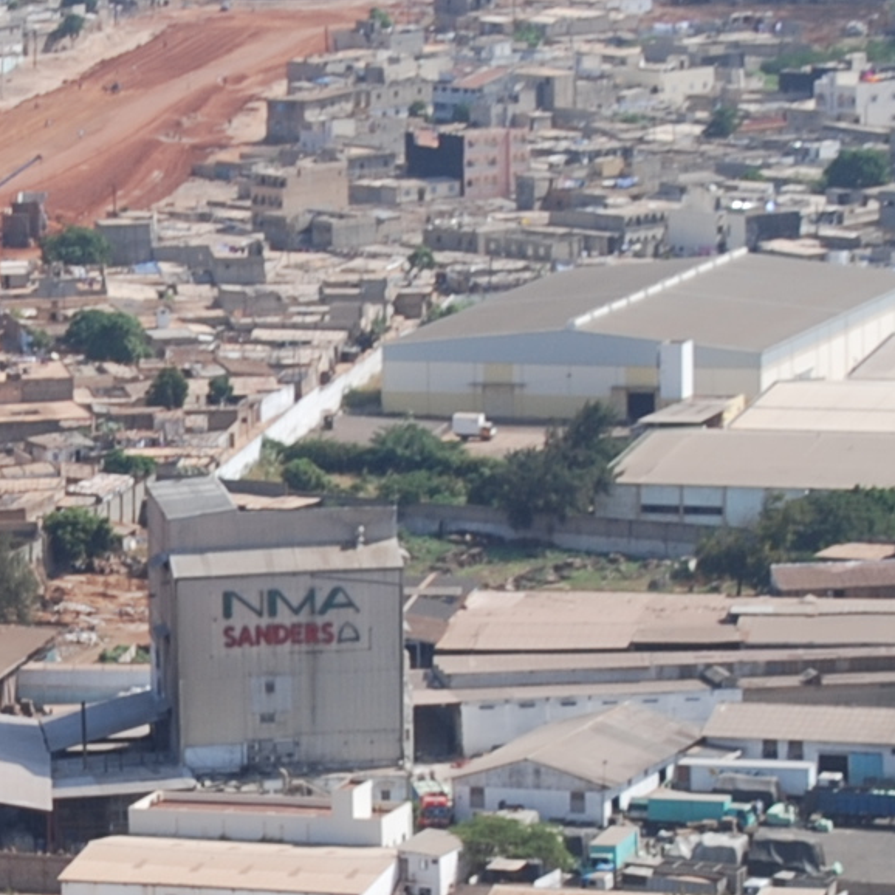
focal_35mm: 269
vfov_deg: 6.5
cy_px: 892
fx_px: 7869
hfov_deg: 6.5
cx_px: -266
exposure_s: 1/250
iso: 100
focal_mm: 42
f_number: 8
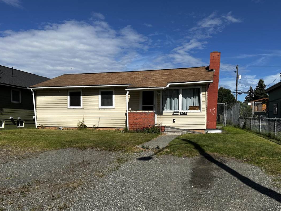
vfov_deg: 48.1
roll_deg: +0.0
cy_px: 121
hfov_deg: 61.7
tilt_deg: -0.6
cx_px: 137
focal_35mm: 29
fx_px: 235
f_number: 1.78
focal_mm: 6.86
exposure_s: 1/7576
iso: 80
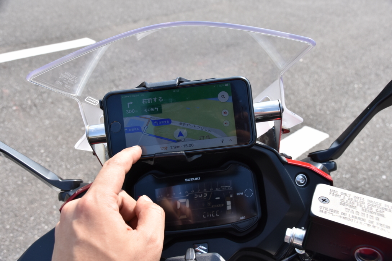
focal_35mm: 39
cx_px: 196
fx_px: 425
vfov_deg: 34.2
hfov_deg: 49.5
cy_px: 130
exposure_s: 1/500
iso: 400
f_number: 8
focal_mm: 26
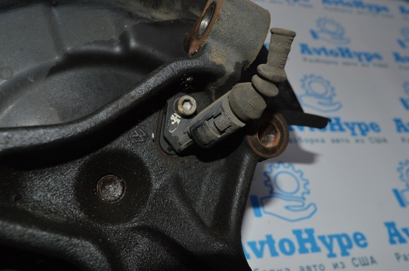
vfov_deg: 39.9
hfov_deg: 57.3
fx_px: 374
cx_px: 204
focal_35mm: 33
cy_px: 136
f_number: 8
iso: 100
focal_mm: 22
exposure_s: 1/60
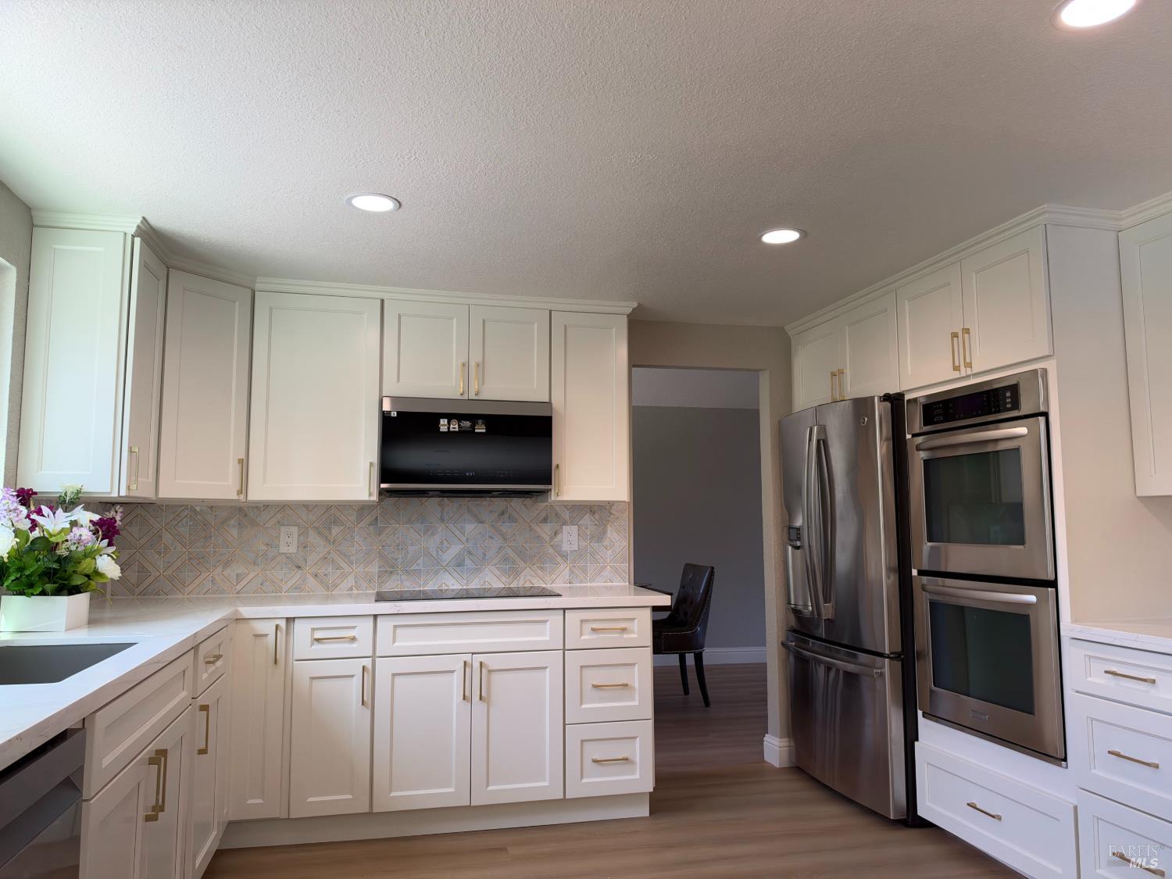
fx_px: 813
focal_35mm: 24
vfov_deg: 56.8
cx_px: 586
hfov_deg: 71.6
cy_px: 440
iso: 64
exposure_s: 1/120
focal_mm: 6.93
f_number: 1.8
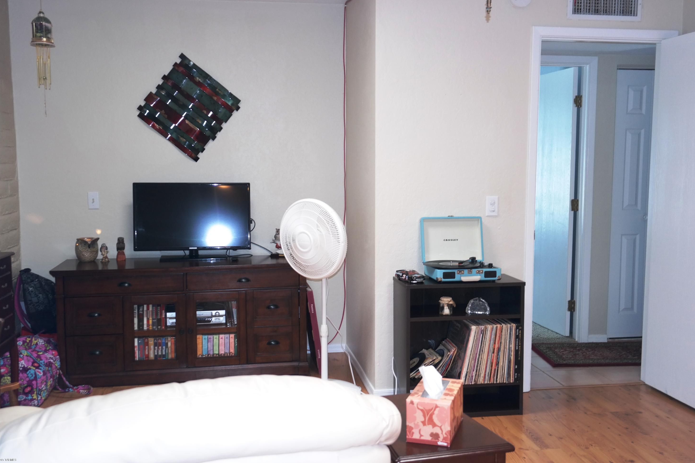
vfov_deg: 35.9
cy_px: 237
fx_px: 714
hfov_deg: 51.9
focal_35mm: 37
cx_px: 351
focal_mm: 24
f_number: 3.5
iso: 400
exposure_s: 1/25
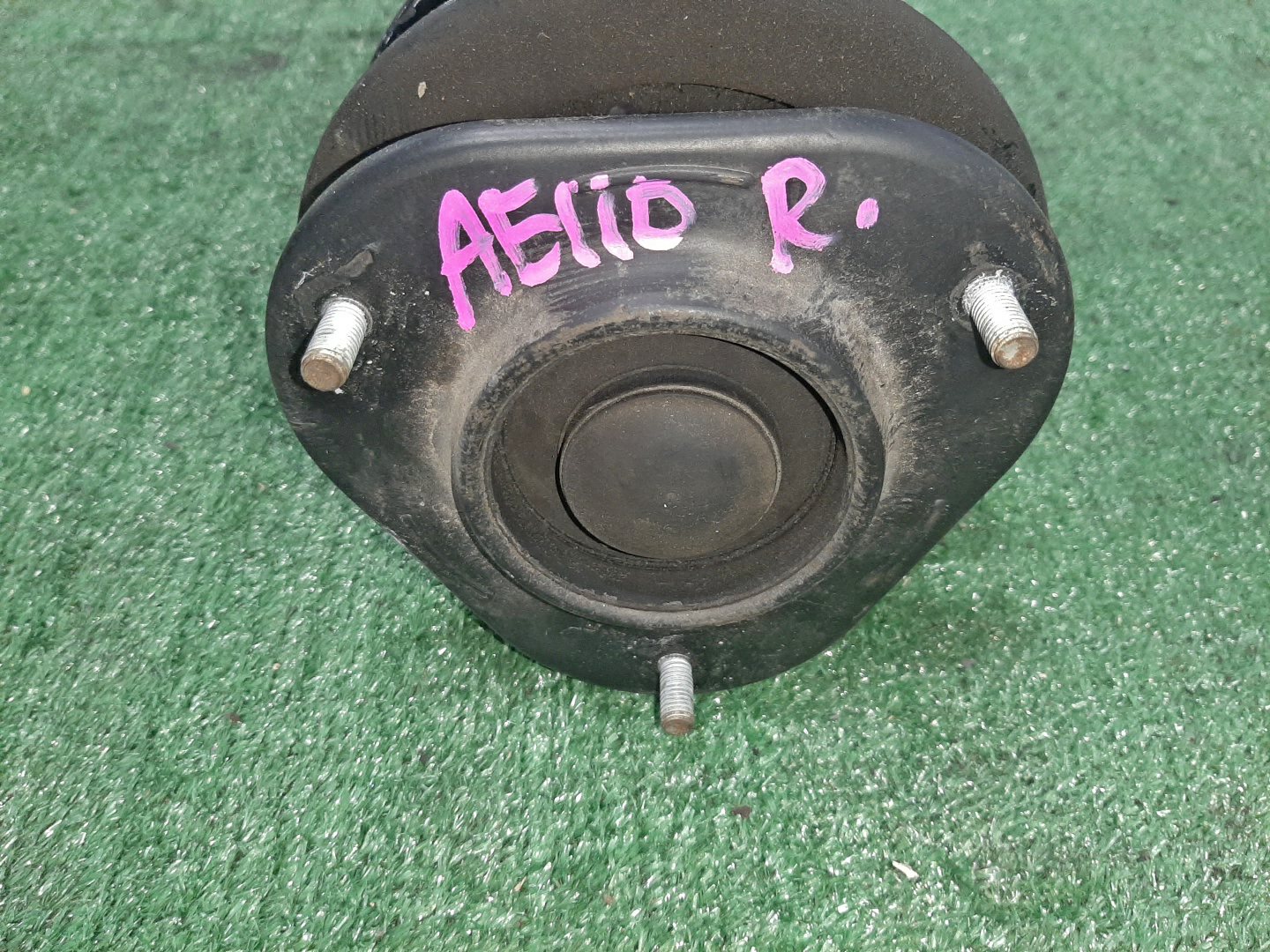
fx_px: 954
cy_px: 476
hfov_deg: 67.3
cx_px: 635
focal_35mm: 26
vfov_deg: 53.1
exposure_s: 1/50
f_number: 1.7
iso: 220
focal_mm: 3.93
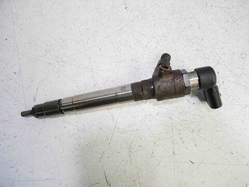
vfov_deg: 56.8
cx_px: 124
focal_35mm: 24
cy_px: 94
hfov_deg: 71.6
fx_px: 173
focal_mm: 12
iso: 800
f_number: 3.5
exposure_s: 1/60
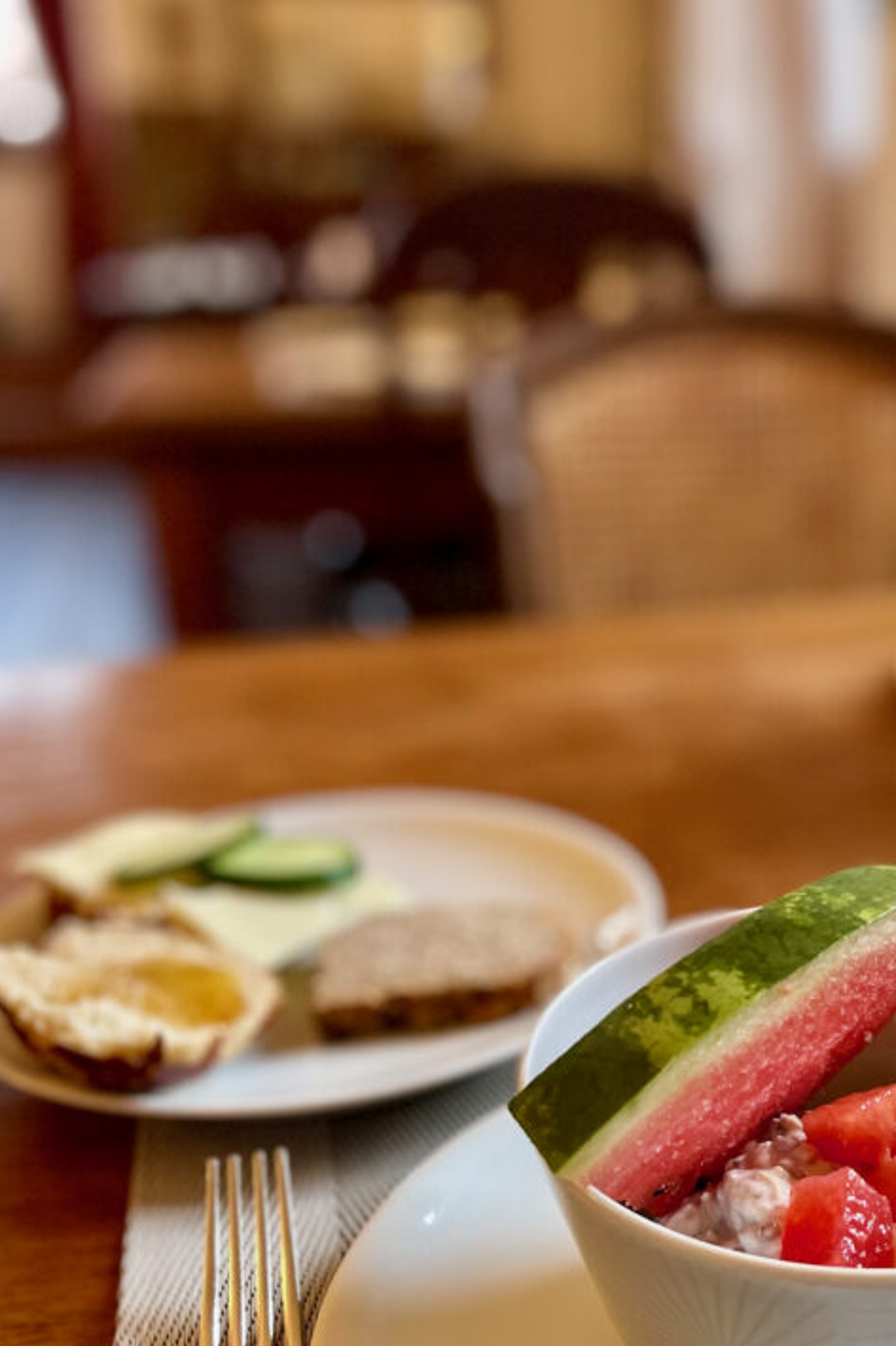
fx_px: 1457
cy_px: 726
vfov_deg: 49.5
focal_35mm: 39
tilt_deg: -19.8
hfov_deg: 33.3
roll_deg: +1.6
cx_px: 705
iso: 320
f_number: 1.6
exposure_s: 1/50
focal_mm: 5.1
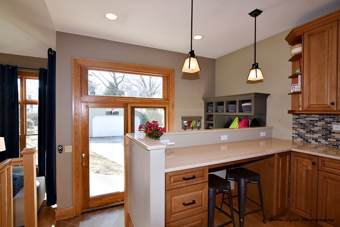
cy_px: 114
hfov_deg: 95.0
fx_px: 156
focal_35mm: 16
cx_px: 170
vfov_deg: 72.1
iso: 320
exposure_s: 1/125
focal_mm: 11
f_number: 5.6
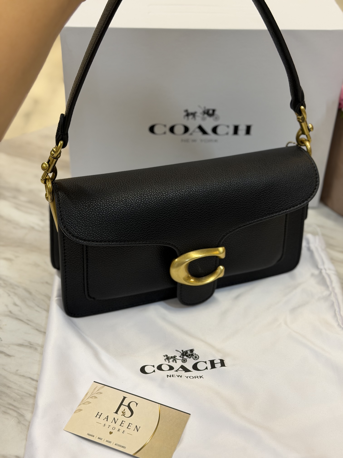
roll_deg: -0.9
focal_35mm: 48
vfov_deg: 39.7
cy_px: 229
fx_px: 634
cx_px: 172
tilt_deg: -37.4
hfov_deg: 30.3
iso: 125
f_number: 1.78
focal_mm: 6.76
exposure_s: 1/50
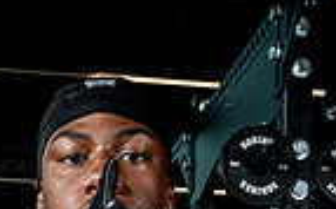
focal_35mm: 109
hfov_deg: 19.1
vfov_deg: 10.4
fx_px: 997
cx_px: 110
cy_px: 500
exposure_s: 1/250
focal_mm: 34
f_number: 9
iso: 640
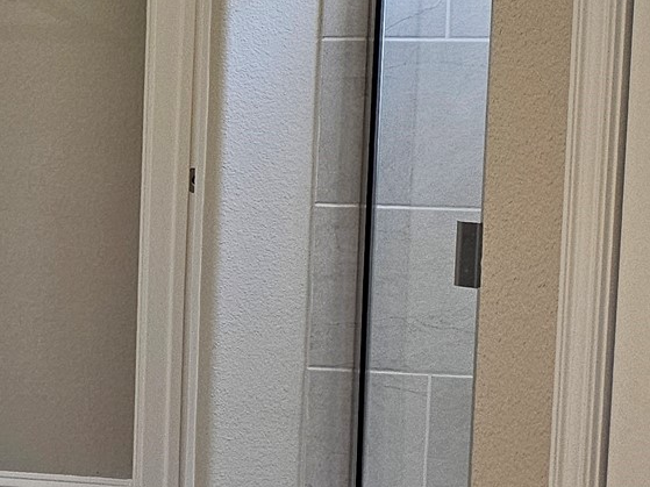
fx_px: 1652
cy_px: 127
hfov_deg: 17.8
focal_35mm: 88
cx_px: -521
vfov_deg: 16.7
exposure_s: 1/120
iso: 200
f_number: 1.8
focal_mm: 5
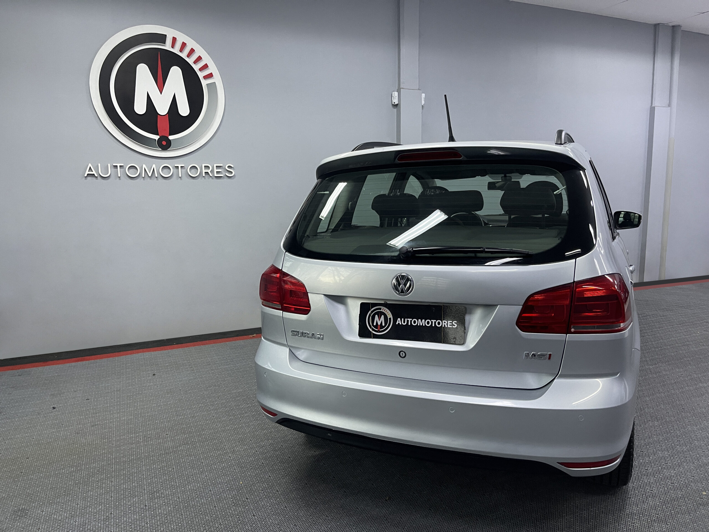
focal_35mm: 25
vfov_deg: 54.9
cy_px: 266
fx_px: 512
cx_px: 354
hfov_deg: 69.4
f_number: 1.6
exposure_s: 1/60
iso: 200
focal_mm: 5.1
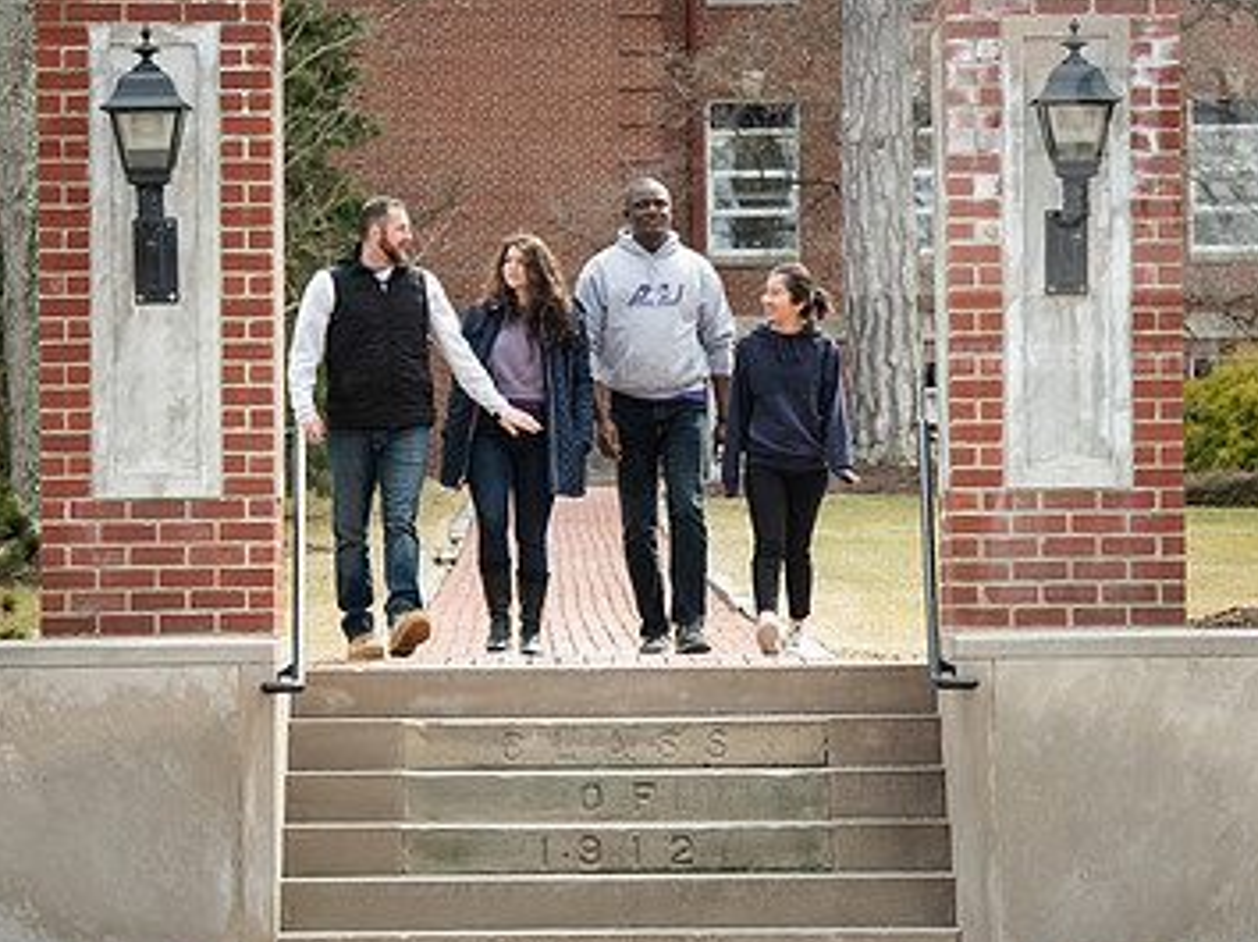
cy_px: 428
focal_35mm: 197
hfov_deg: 10.0
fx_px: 7154
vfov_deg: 7.5
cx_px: 736
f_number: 8
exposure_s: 1/320
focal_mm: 125
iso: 400
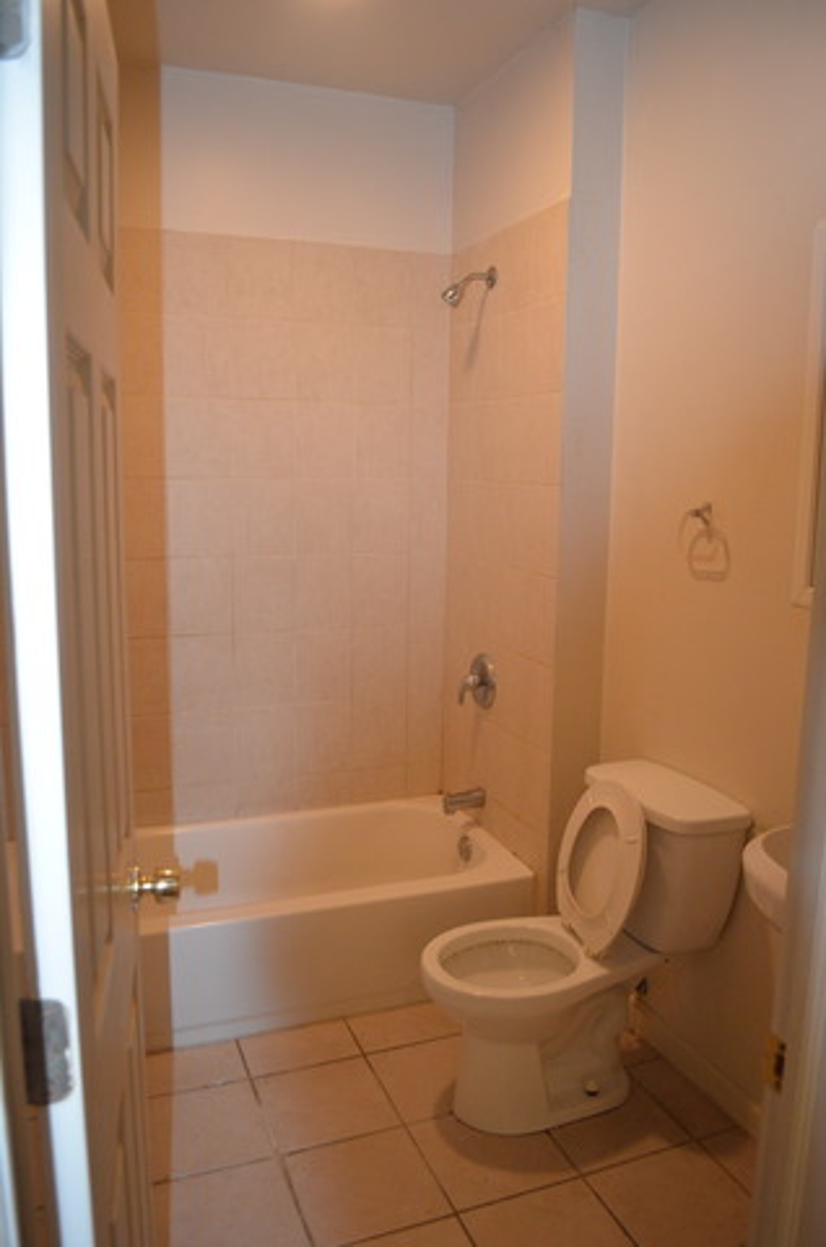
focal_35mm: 27
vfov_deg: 67.5
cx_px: 413
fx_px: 933
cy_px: 624
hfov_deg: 47.7
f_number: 3.5
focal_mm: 18
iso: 1600
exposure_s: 1/60
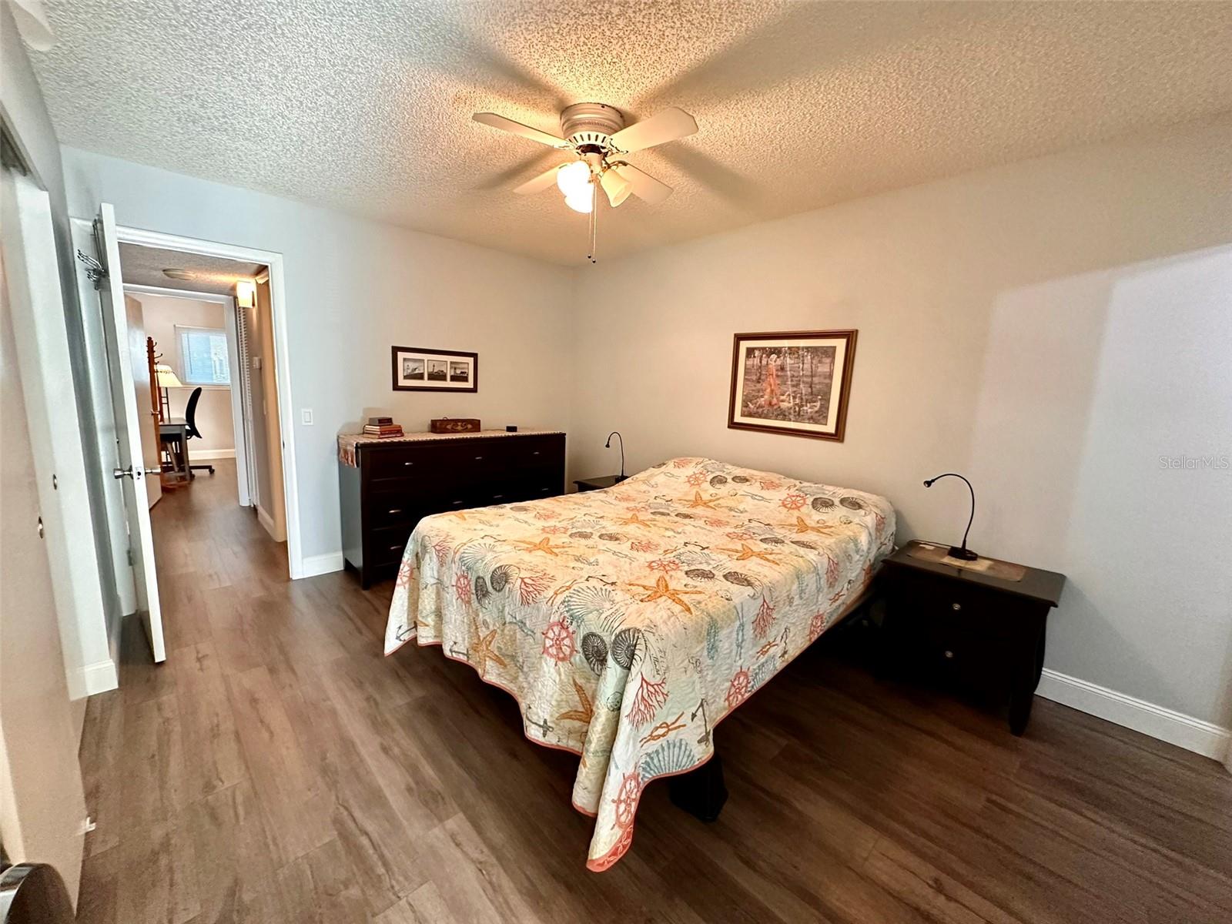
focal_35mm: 14
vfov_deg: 85.7
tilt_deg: -9.1
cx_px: 616
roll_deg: -2.2
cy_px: 462
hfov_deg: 102.1
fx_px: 498
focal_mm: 2.22
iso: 500
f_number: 2.2
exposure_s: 1/60
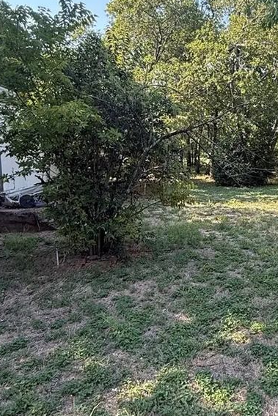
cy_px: 198
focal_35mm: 35
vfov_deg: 54.4
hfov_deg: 36.1
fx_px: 405
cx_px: 238
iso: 64
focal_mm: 2.22
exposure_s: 1/300
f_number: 2.2
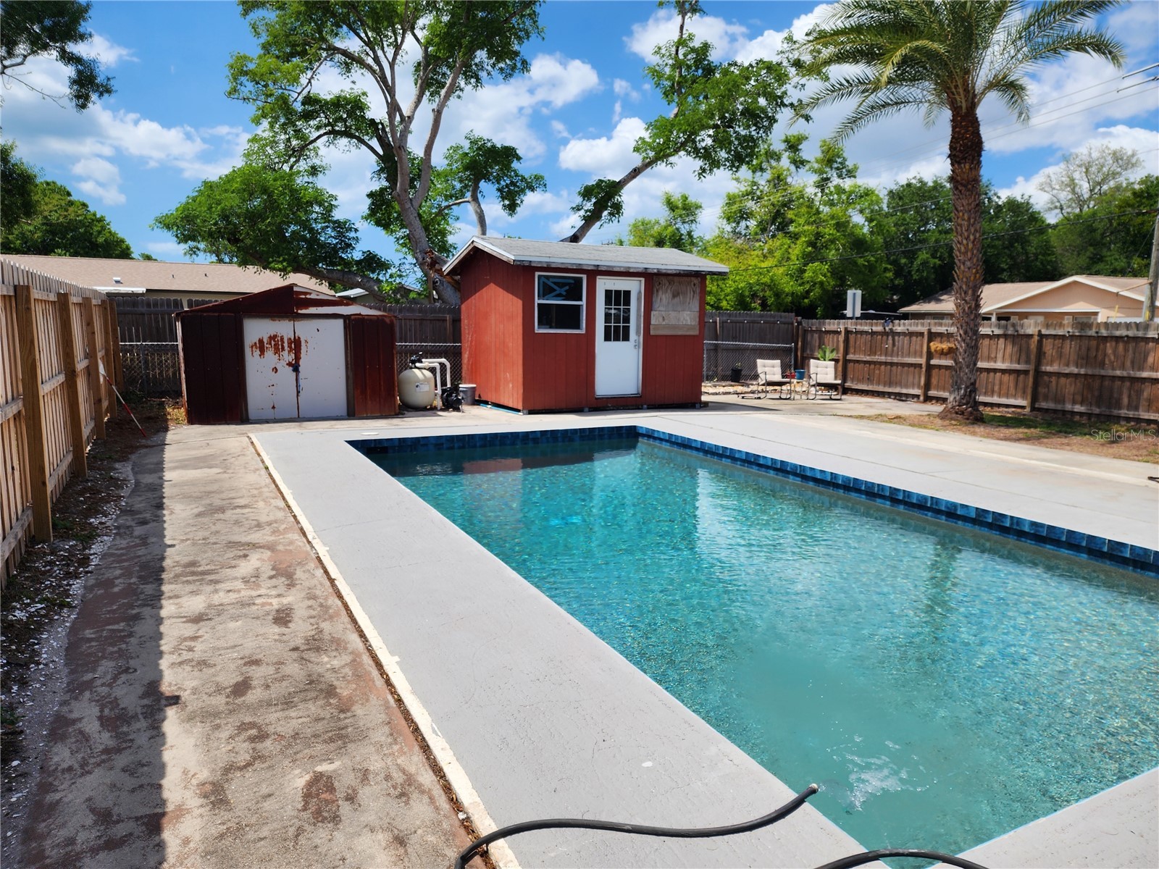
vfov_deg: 58.9
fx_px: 770
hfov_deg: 73.9
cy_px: 434
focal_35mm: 23
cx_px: 580
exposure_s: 1/1384
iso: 12
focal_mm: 6.4
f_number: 1.8
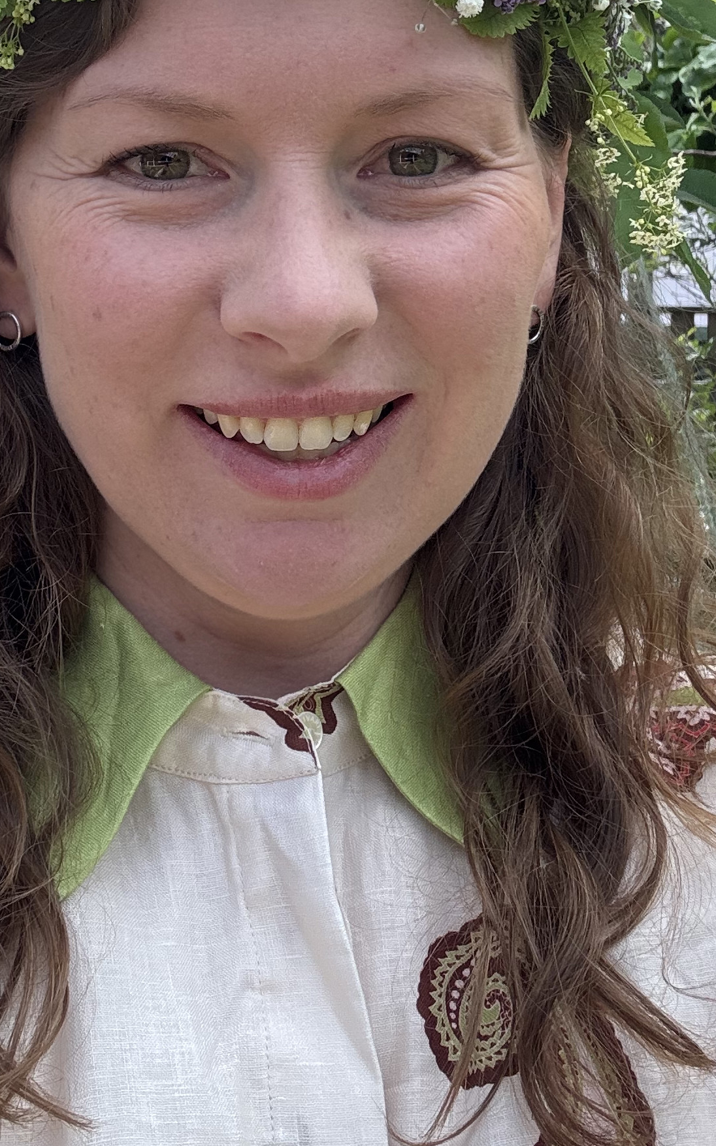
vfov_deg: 35.5
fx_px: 1749
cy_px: 295
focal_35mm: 56
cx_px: 282
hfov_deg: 23.1
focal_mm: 2.69
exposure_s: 1/286
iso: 25
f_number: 1.9
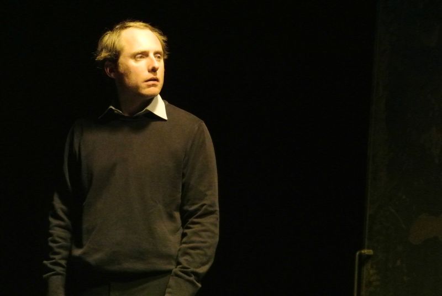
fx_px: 3097
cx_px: 221
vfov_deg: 5.5
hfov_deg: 8.2
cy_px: 148
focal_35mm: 252
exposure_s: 1/80
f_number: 11
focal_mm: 93.5
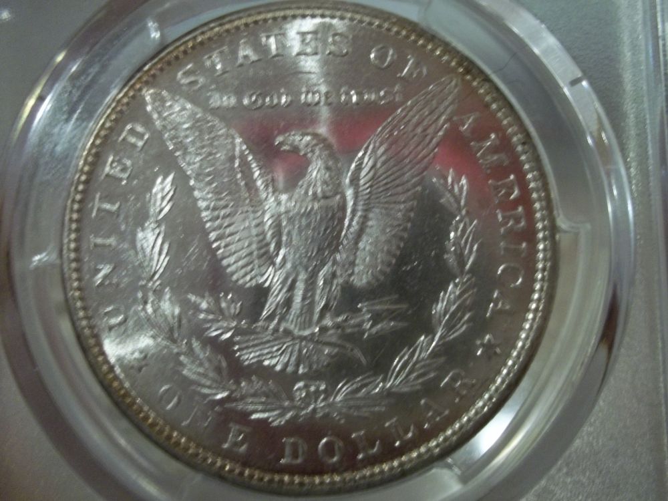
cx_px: 334
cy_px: 250
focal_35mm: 36
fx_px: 695
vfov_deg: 39.7
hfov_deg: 51.4
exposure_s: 1/10
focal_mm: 6.5
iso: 160
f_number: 3.1
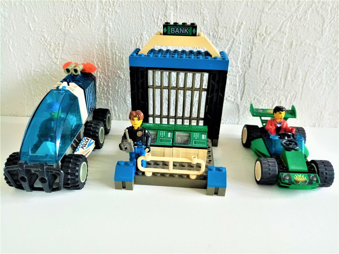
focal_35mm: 26
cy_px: 127
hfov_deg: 67.3
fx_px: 255
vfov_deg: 53.1
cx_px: 170
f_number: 1.8
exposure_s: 1/33.3
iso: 138
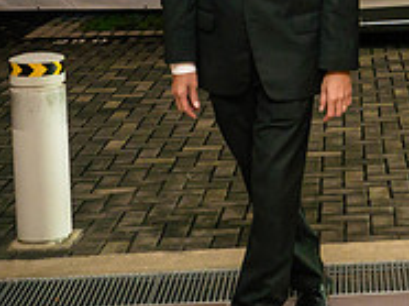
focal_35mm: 103
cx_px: 504
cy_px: -19
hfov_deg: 18.1
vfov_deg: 14.1
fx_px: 1215
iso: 1600
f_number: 2.8
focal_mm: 16
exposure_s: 1/125
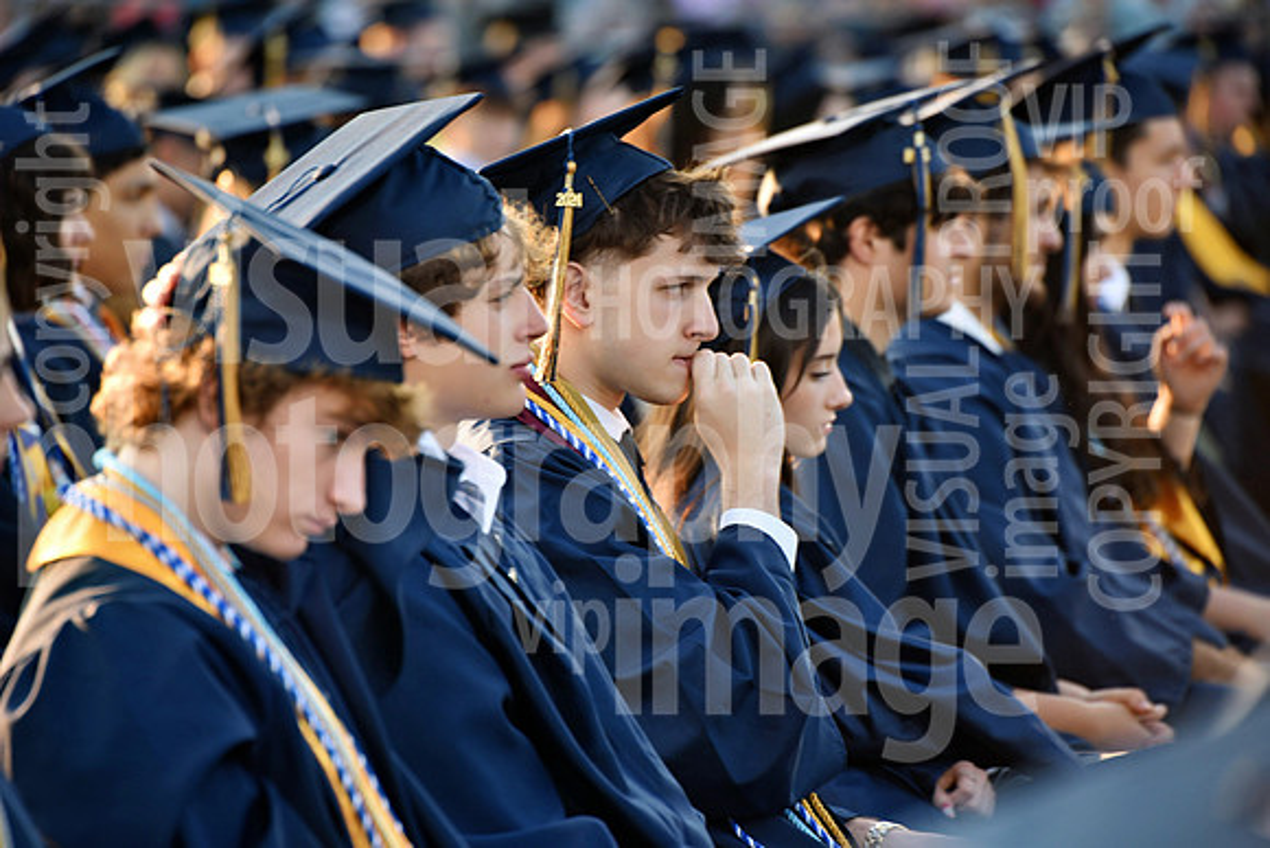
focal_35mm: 290
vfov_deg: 4.7
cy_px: 424
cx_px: 635
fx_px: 10232
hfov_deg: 7.1
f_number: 6.3
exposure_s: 1/100
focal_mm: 290
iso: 280
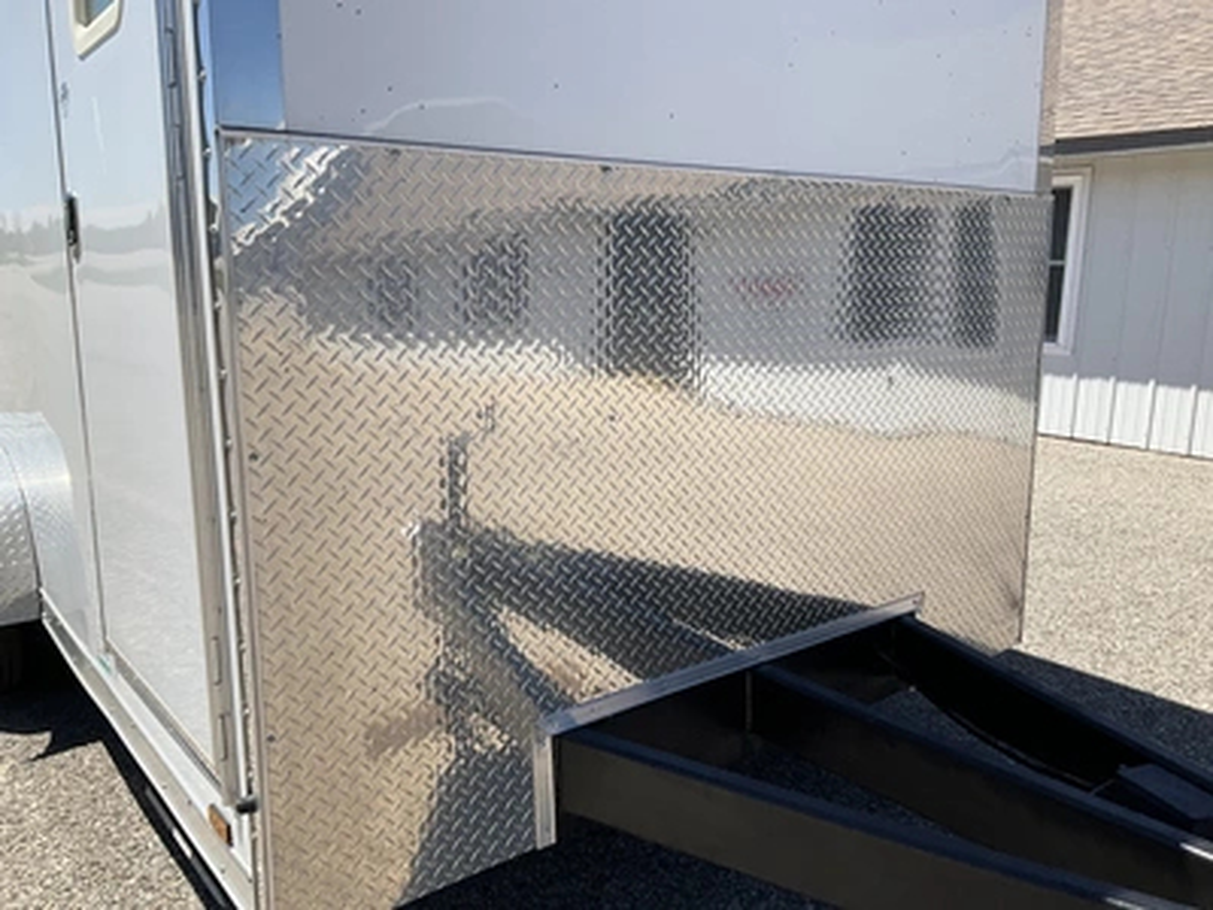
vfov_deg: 48.2
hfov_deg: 61.7
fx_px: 1016
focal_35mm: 29
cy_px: 455
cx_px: 606
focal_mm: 3
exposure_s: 1/1984
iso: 25
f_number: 1.8
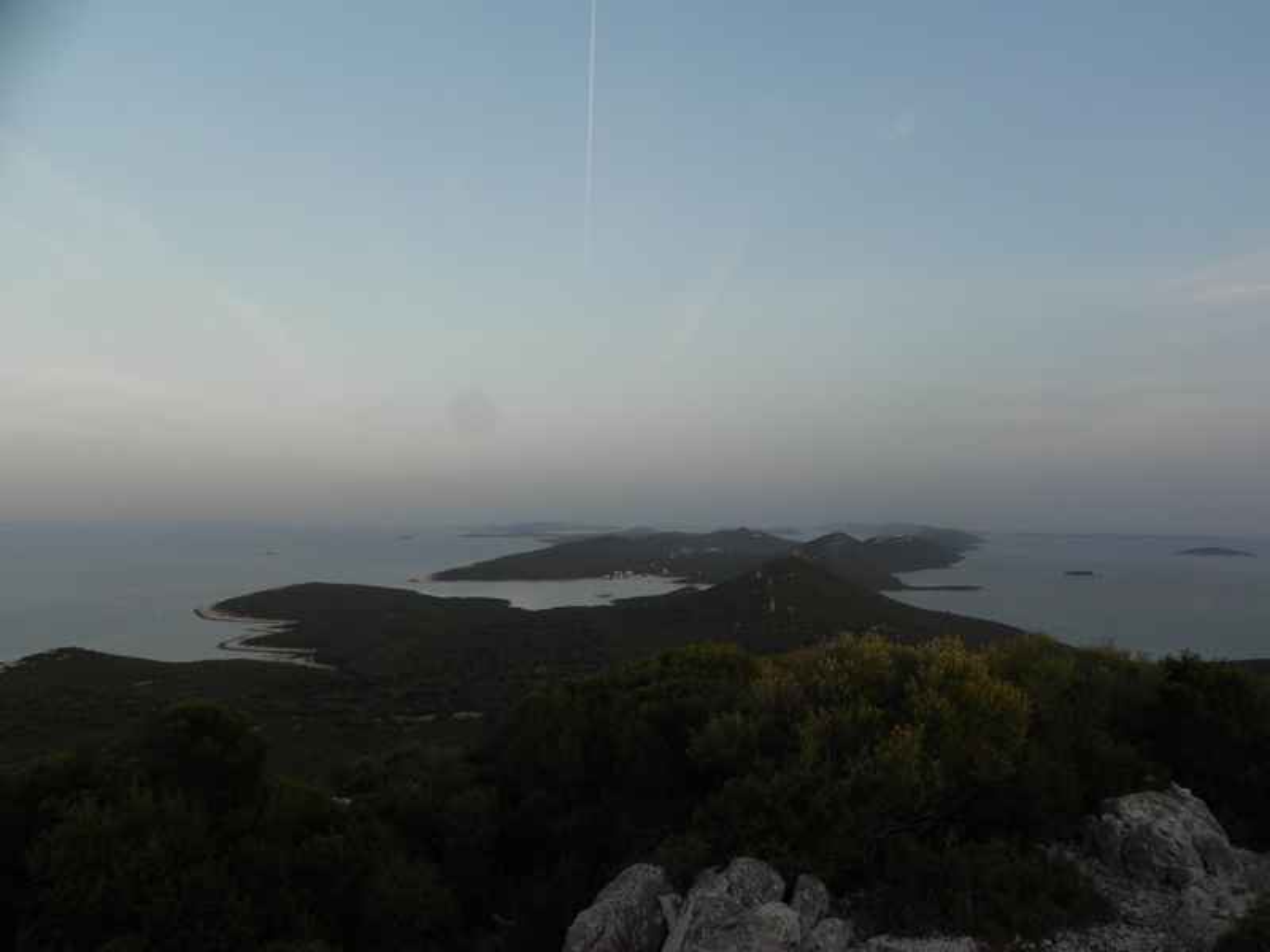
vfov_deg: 53.1
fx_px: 954
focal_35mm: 26
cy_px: 476
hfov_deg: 67.3
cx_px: 635
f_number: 5
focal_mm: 4.6
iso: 160
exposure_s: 1/190
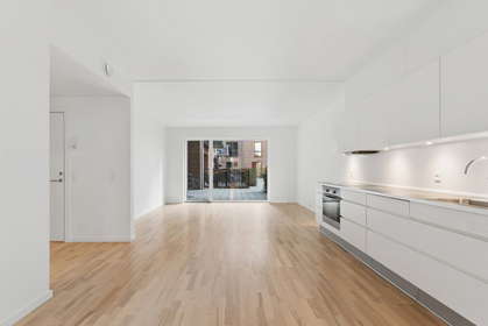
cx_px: 244
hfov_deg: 100.4
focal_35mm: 15
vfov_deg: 77.4
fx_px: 203
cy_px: 163
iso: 200
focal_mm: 10
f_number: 8
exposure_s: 1/3.33
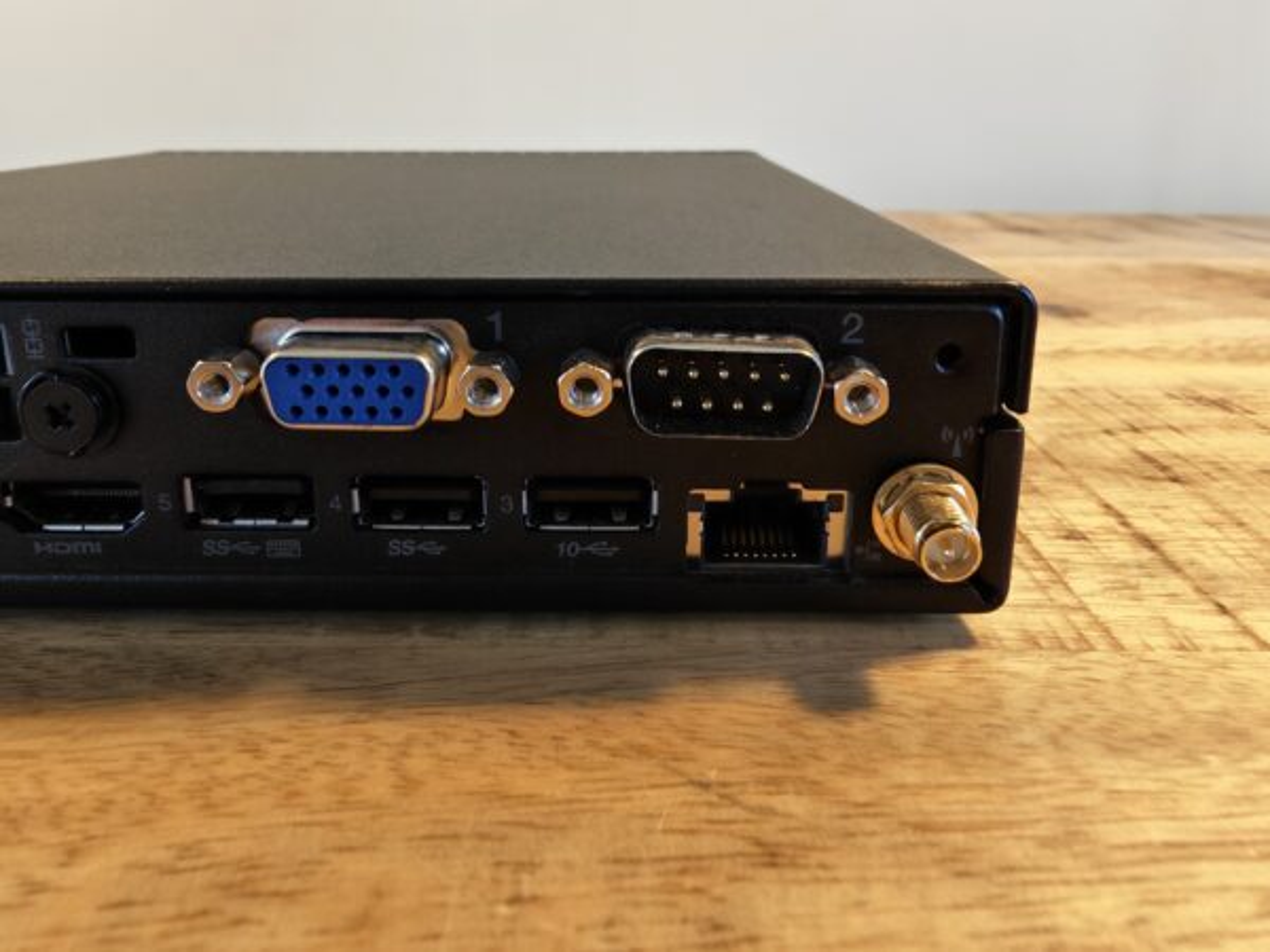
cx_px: 635
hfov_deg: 73.9
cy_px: 476
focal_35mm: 23
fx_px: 844
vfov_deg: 58.9
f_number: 2
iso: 160
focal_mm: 1.82
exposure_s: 1/50
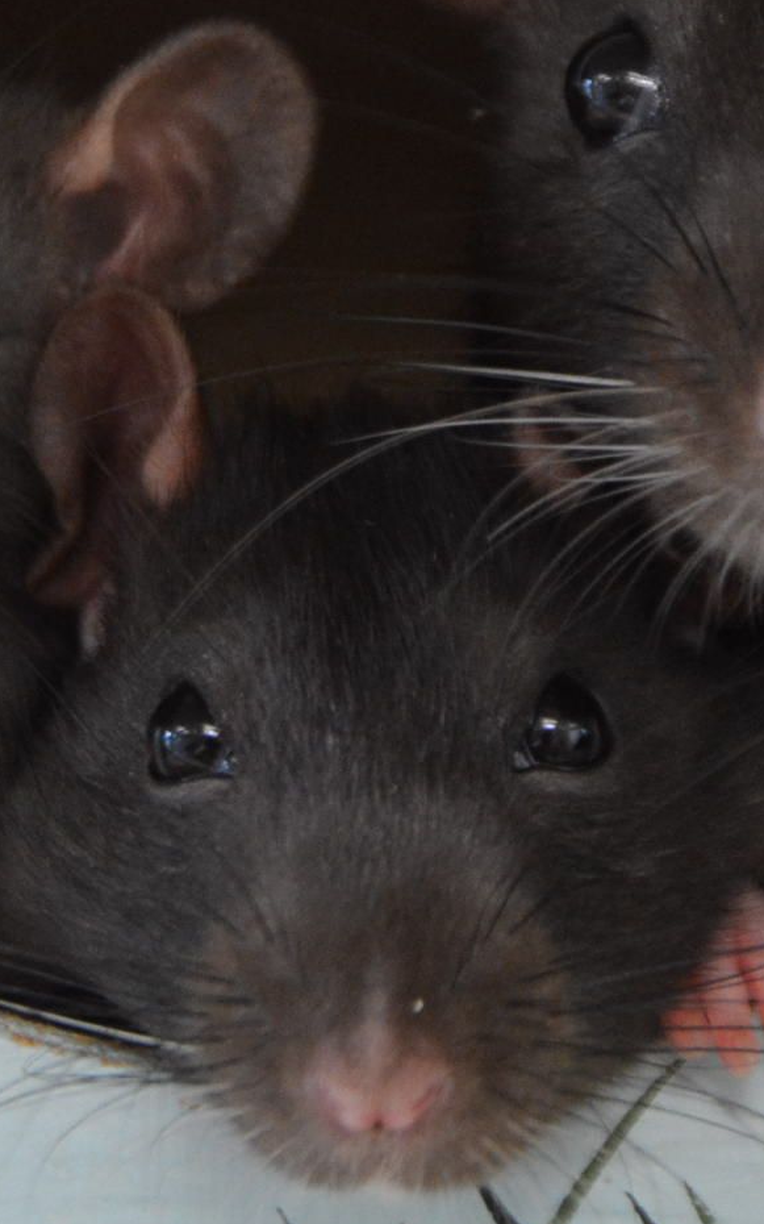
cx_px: 571
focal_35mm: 325
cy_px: 172
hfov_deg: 4.0
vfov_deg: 6.5
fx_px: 10831
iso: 1600
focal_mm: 66
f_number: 5.3
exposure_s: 1/15
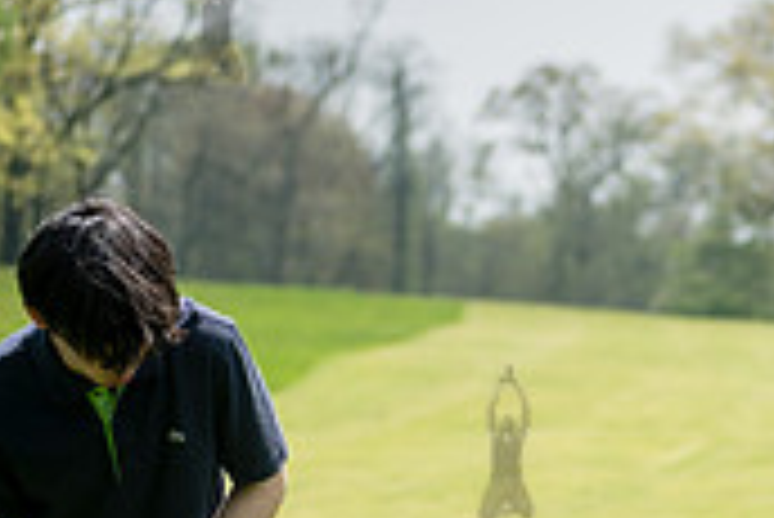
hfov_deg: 7.5
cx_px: 1084
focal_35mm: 270
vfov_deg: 5.1
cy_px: 660
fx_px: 5810
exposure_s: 1/800
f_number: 3.5
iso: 100
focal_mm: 80
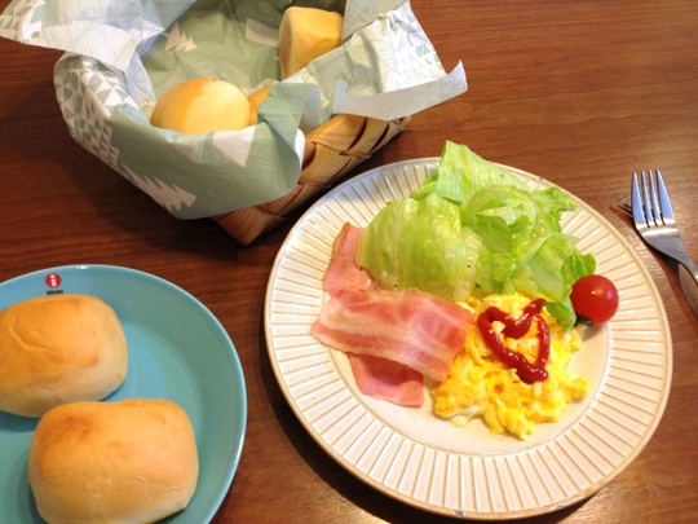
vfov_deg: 40.7
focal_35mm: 35
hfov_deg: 52.6
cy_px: 262
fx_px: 706
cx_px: 349
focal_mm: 4.28
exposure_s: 1/20
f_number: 2.4
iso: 125
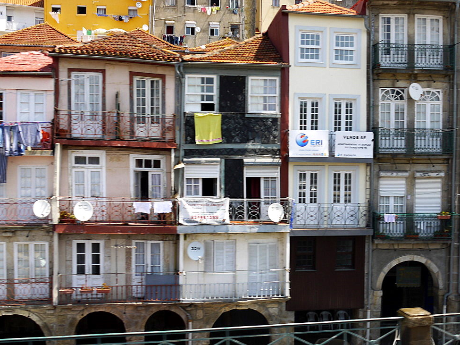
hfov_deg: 44.7
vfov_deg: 34.3
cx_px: 254
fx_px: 558
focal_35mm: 42
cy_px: 165
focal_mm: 16
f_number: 5.6
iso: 100
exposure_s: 1/160
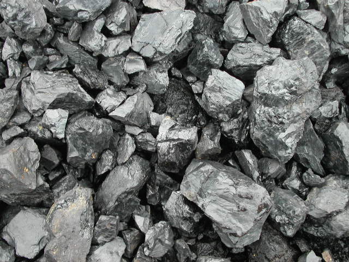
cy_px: 131
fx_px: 383
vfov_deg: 37.7
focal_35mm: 38
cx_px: 174
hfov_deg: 49.0
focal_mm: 7.8
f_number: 4
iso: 100
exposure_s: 1/90
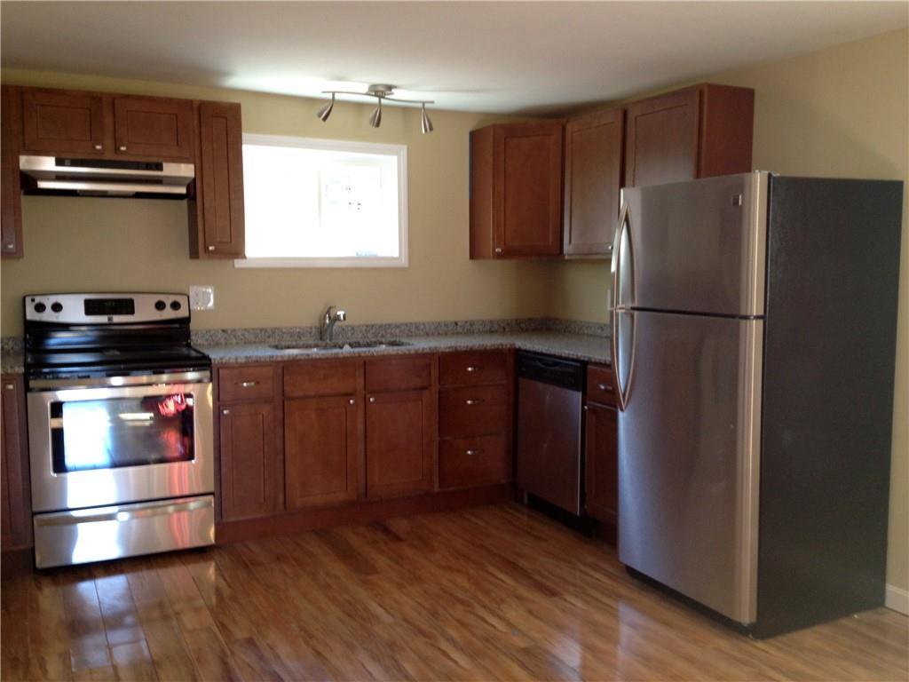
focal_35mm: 35
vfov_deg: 40.7
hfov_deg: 52.6
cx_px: 454
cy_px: 341
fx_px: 919
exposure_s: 1/20
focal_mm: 4.28
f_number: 2.4
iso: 80
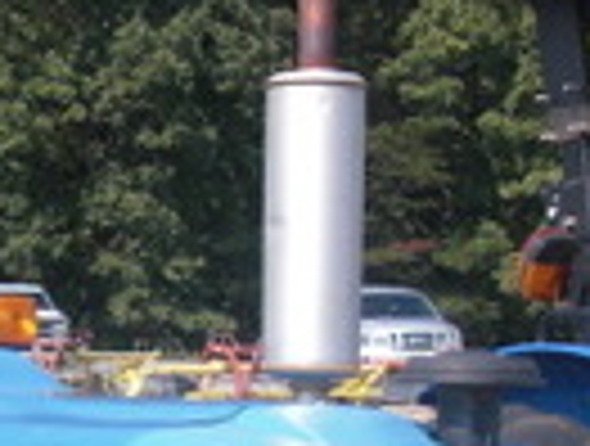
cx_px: -126
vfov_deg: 9.8
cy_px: 613
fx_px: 2547
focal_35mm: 149
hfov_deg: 12.9
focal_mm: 6.3
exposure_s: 1/640
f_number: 2.8
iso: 50
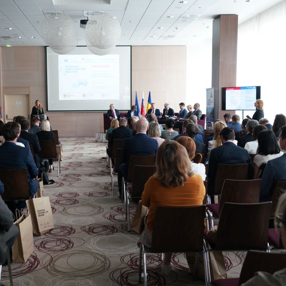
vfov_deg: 40.9
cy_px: 143
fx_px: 383
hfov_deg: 40.6
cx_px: 105
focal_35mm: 41
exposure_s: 1/60
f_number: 4.5
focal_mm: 32
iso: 1250
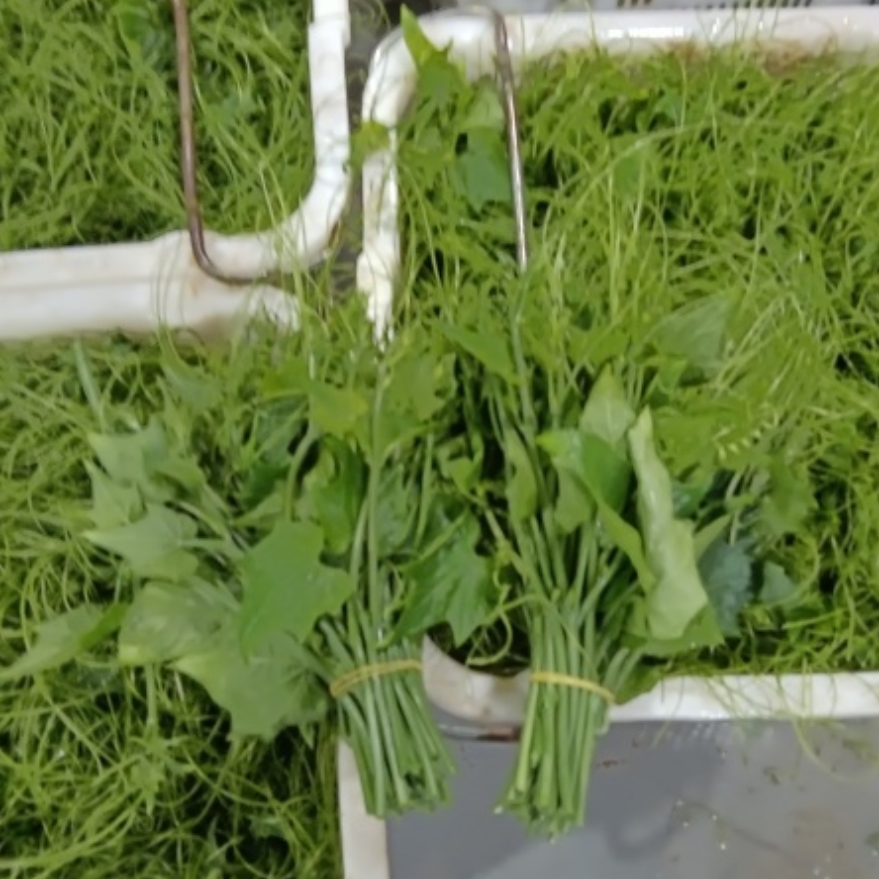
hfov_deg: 39.2
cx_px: 463
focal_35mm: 43
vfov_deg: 39.2
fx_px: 1235
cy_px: 457
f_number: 2.2
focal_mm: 3.66
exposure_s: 1/16.7
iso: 994
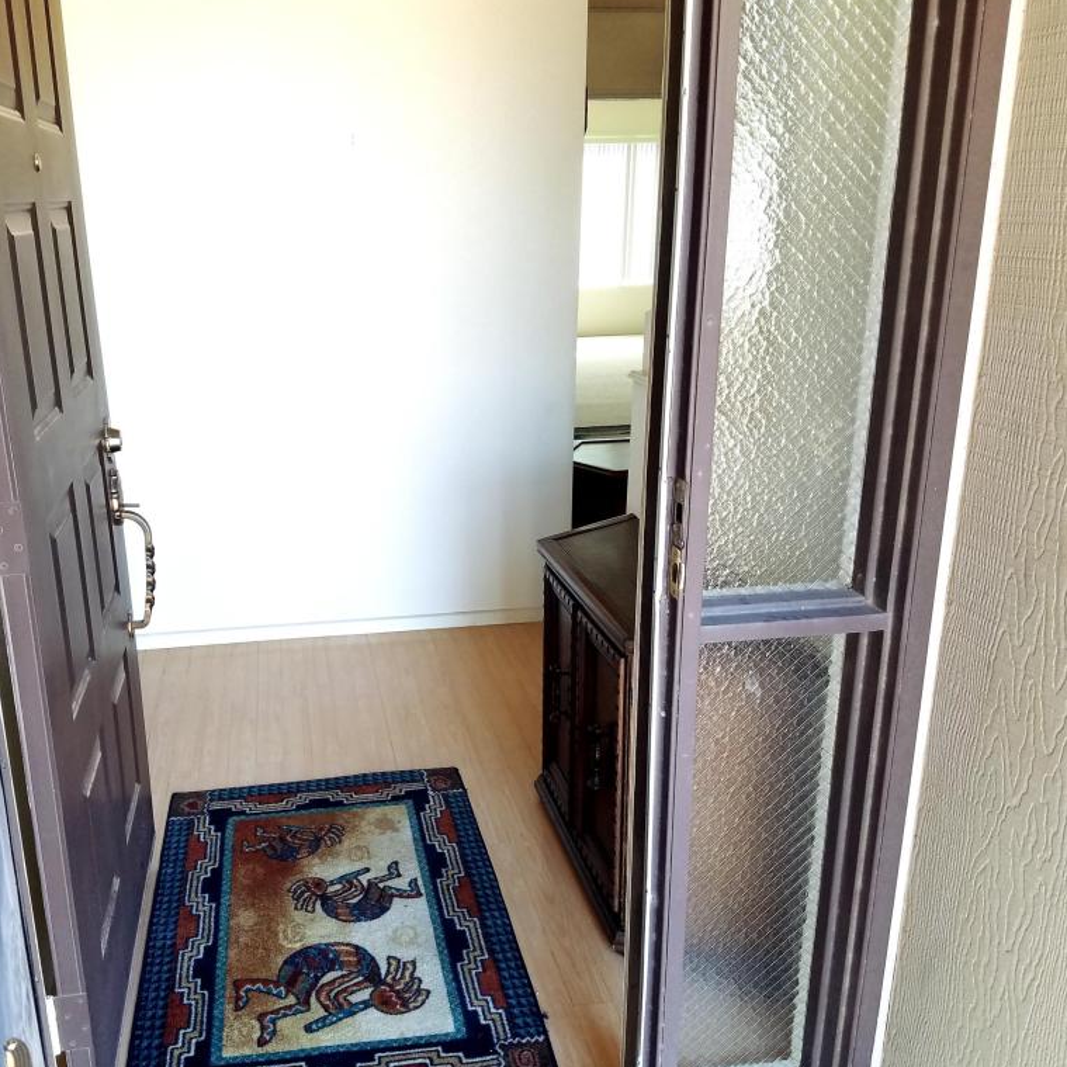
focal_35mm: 31
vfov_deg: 52.5
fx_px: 1081
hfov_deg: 52.3
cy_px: 533
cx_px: 448
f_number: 1.7
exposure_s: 1/60
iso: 64
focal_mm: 4.2
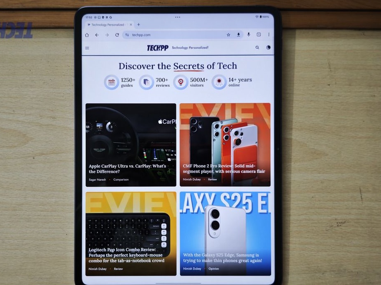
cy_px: 151
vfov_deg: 29.1
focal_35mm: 50
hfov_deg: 38.2
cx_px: 179
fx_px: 550
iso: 400
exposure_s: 1/100
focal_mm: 8.72
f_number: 1.63
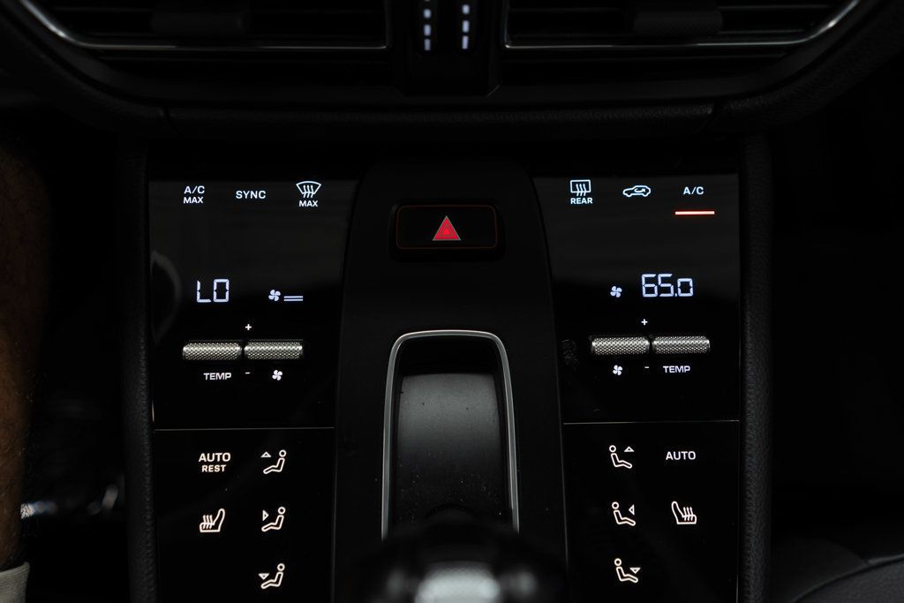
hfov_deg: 65.5
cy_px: 302
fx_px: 703
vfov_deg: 46.4
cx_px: 452
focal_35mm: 28
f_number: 3.2
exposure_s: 1/50
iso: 400
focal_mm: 28
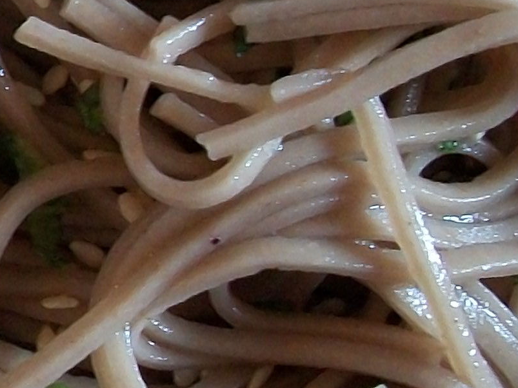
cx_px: -462
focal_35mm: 146
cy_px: 56
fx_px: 2184
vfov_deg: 10.1
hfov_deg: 12.2
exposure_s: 1/8
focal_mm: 5.7
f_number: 2.9
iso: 188
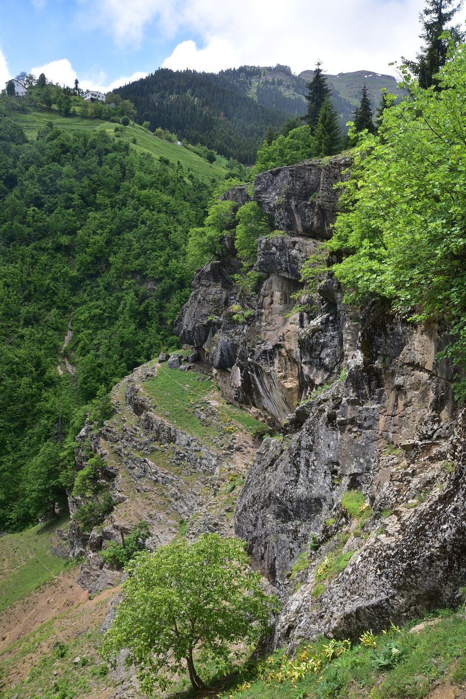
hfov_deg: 27.0
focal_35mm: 50
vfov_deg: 39.6
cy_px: 350
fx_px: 970
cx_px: 233
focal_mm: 50
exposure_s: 1/160
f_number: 13
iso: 320
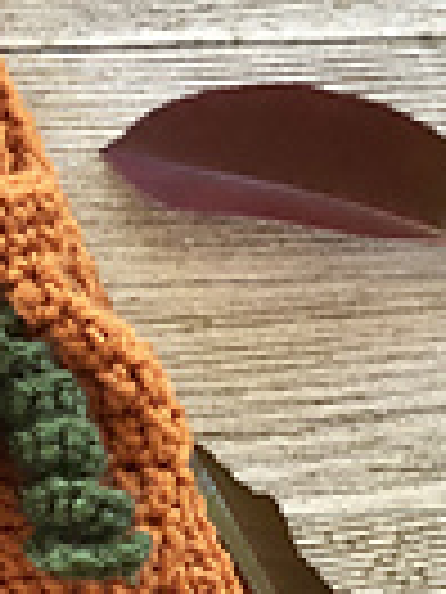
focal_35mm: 197
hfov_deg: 7.3
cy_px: 513
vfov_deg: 10.0
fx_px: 3384
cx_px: -340
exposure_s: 1/60
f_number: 2.4
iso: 50
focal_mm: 6
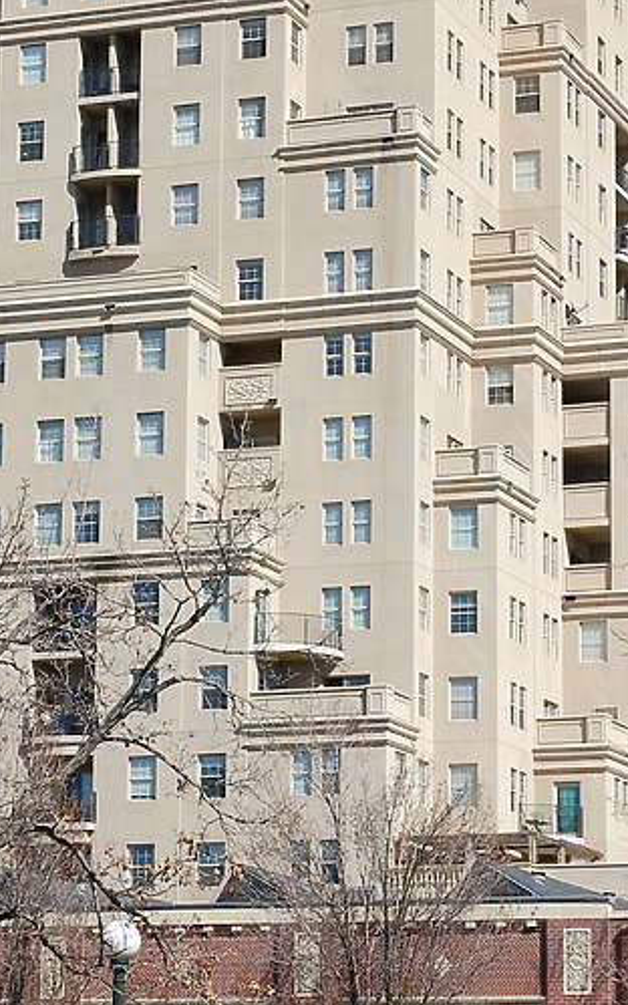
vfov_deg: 16.8
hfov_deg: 10.6
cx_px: 230
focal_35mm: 124
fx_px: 3392
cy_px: 449
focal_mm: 45
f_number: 10
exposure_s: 1/320
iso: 200
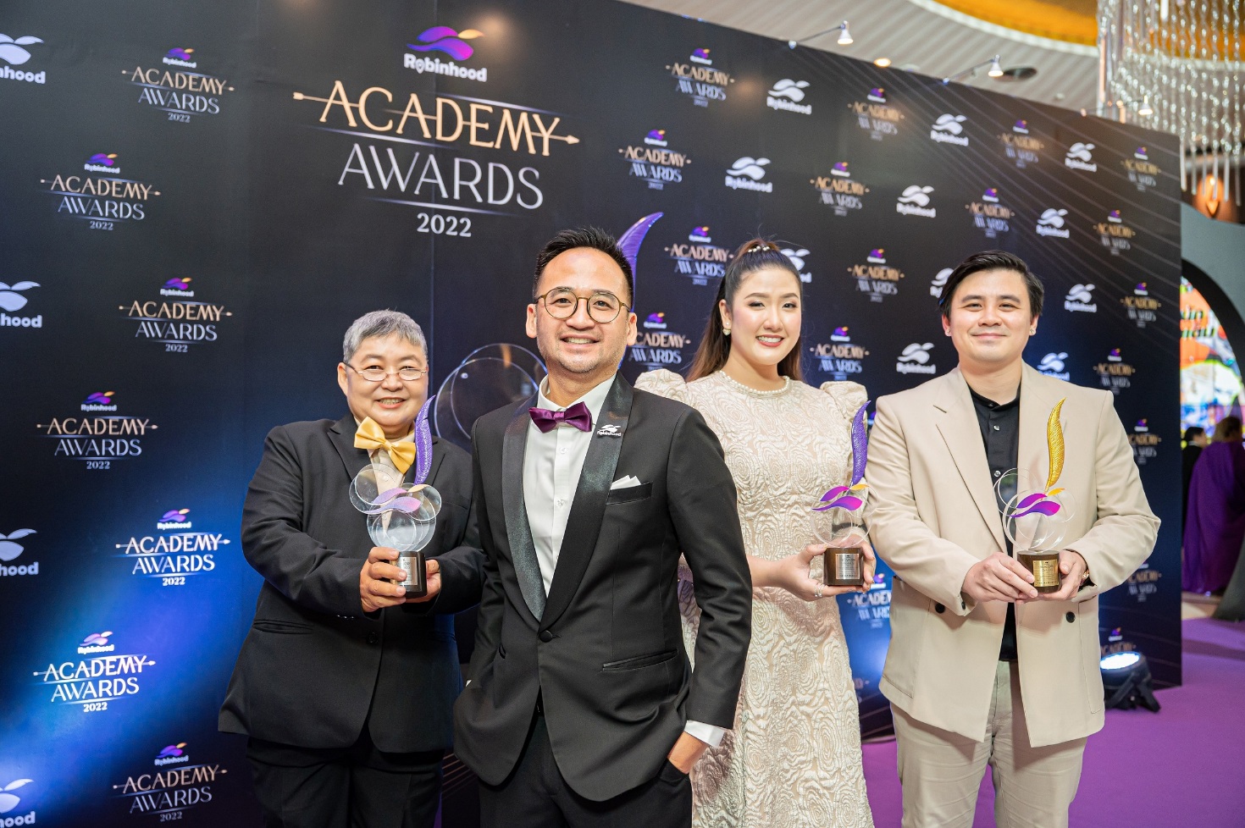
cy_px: 414
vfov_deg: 40.5
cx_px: 622
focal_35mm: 32
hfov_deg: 58.0
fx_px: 1123
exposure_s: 1/161
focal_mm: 32.5
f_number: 3.2
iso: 1600
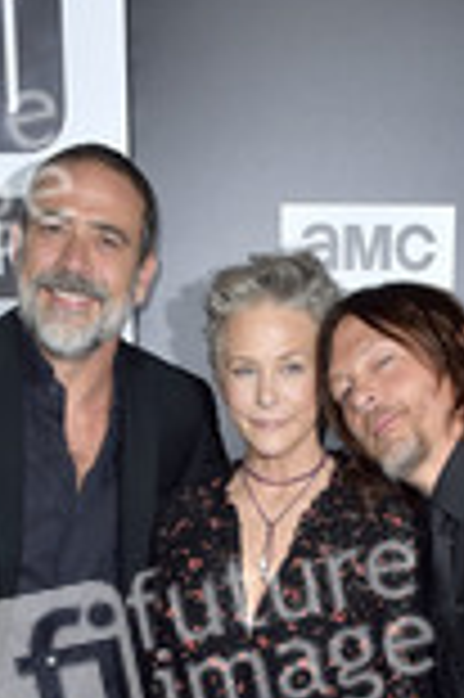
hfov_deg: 21.7
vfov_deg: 27.7
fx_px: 1201
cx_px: 336
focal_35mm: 62
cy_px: 874
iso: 400
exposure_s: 1/200
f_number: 5.6
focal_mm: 24
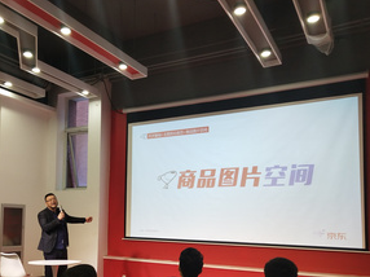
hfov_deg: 44.2
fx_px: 449
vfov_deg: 33.9
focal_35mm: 42
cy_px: 190
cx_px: 123
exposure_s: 1/100
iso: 171
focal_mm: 3.95
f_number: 1.8
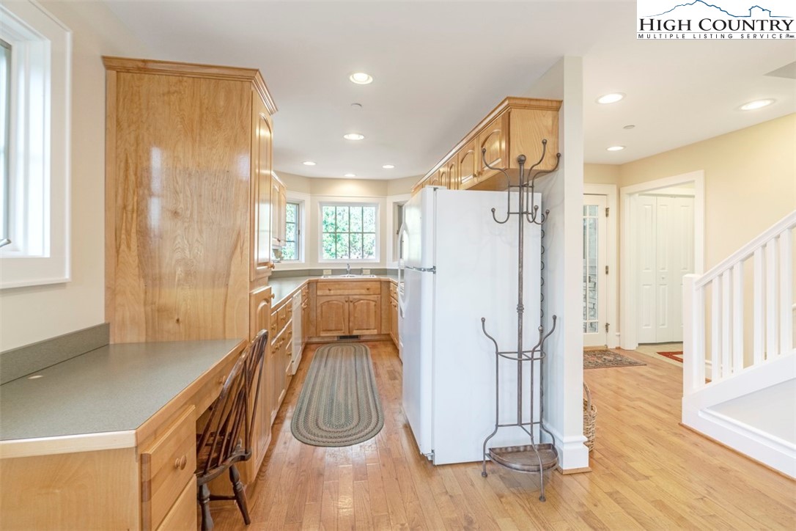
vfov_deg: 73.7
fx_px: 354
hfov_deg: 96.7
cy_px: 266
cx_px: 398
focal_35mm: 16
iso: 100
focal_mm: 16
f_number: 6.3
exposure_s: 1/500
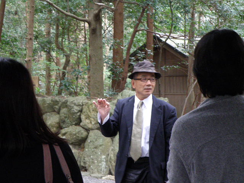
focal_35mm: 77
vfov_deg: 19.1
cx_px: 122
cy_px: 92
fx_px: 543
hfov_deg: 25.3
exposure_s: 1/8
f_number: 3.8
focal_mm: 13.76
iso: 250
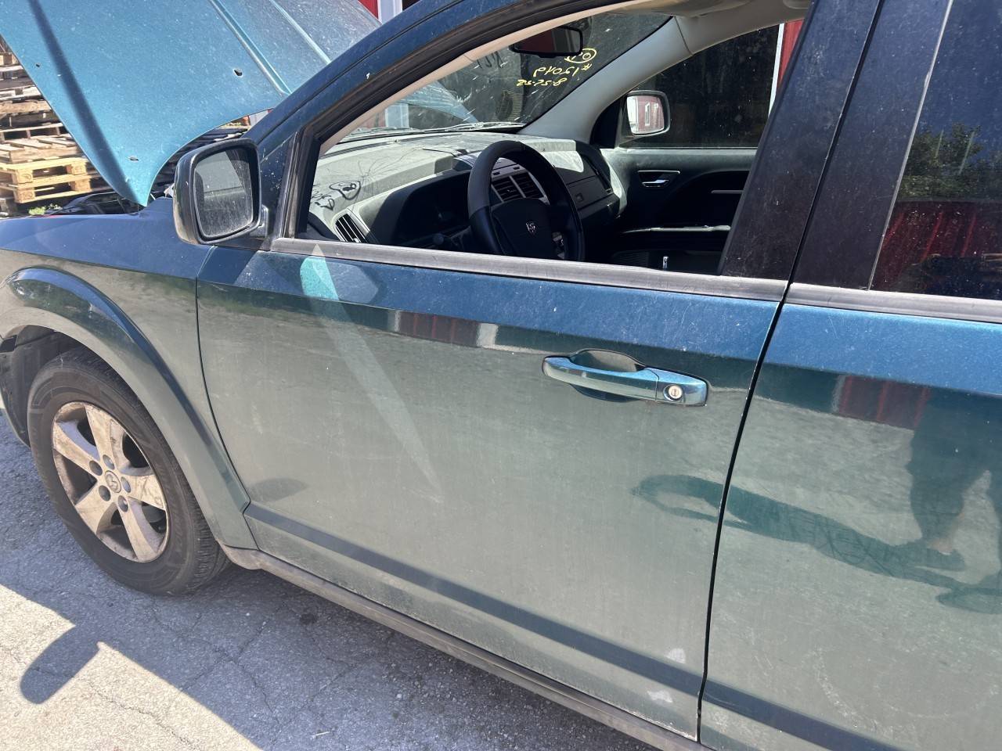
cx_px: 501
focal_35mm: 26
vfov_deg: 53.1
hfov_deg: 67.3
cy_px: 376
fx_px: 753
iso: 50
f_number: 1.5
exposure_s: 1/718
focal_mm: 5.7
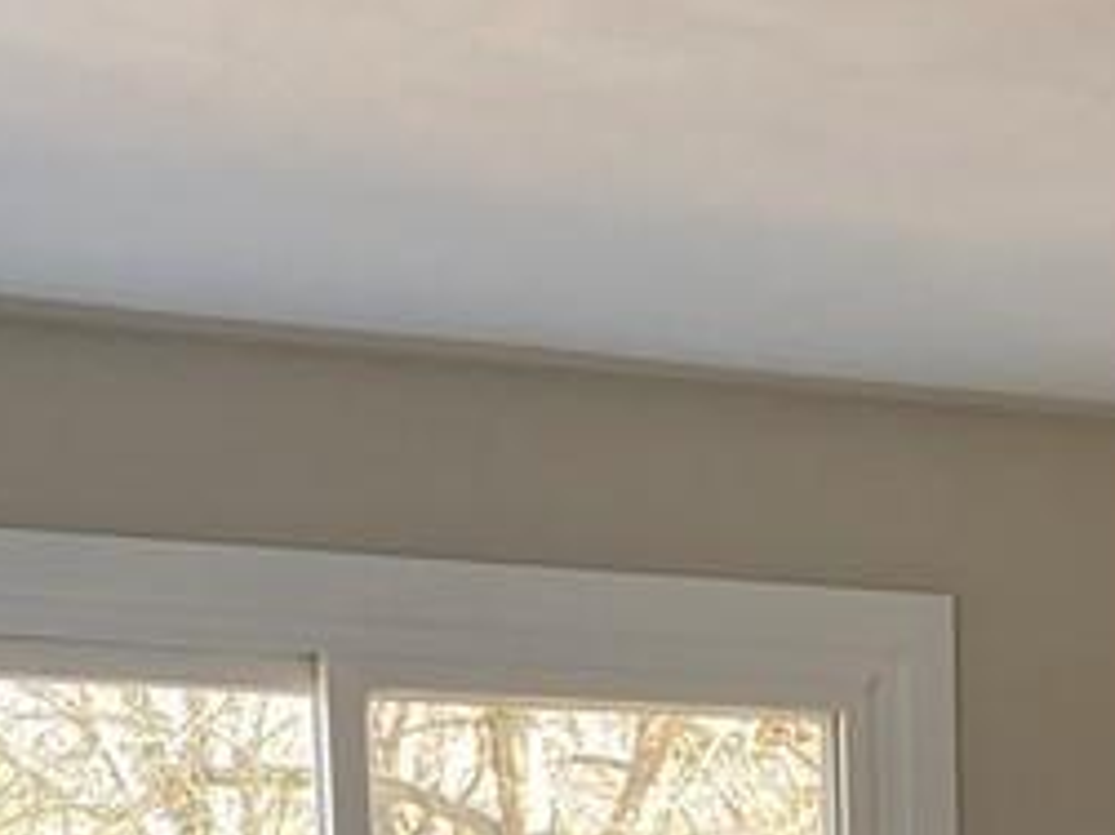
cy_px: 1590
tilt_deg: -9.2
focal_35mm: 106
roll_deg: -0.1
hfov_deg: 17.8
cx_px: 1253
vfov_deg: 12.5
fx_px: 3413
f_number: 1.8
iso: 125
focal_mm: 4.25
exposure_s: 1/121
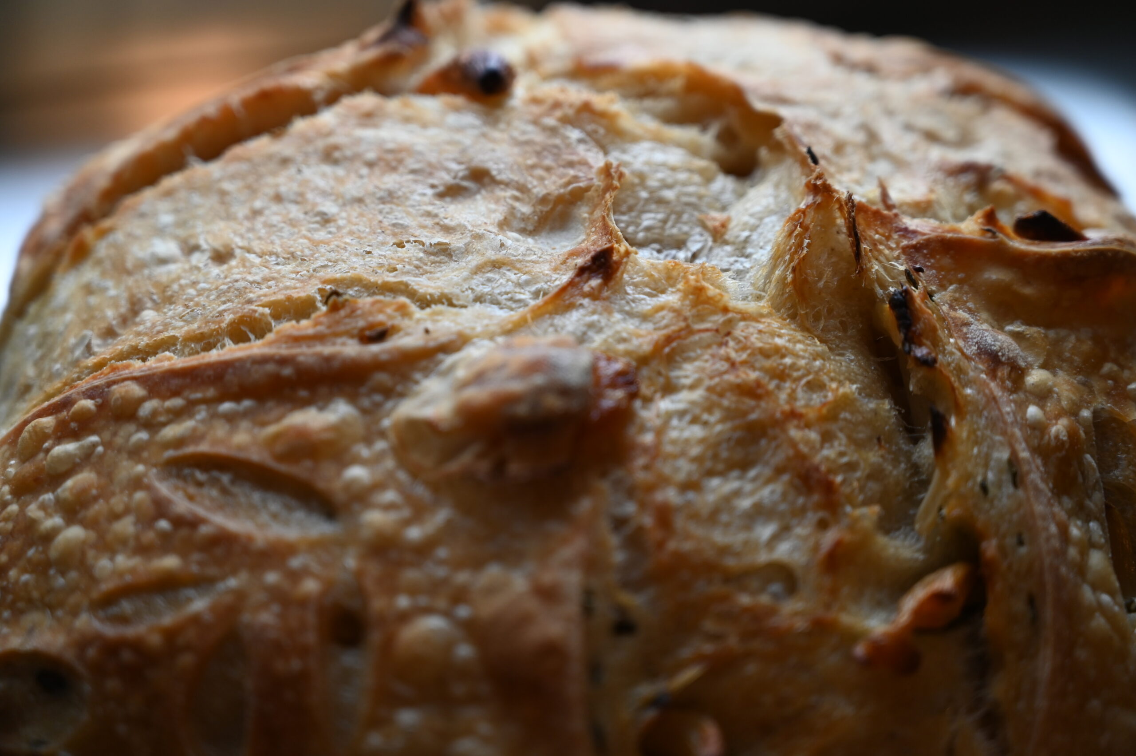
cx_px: 568
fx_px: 2207
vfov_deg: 19.4
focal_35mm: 70
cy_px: 378
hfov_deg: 28.9
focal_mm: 70
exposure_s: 1/160
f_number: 4
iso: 400
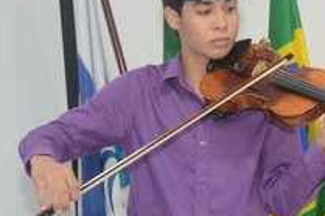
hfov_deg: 13.1
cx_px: 341
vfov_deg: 8.8
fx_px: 1398
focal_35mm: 155
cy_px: 138
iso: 1600
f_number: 4.8
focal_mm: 48
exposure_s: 1/80
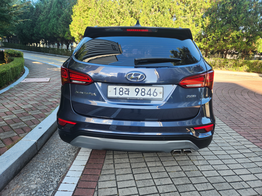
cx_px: 131
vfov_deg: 58.9
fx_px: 174
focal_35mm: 23
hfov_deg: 73.9
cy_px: 98
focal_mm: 5.4
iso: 25
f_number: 1.8
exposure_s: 1/180
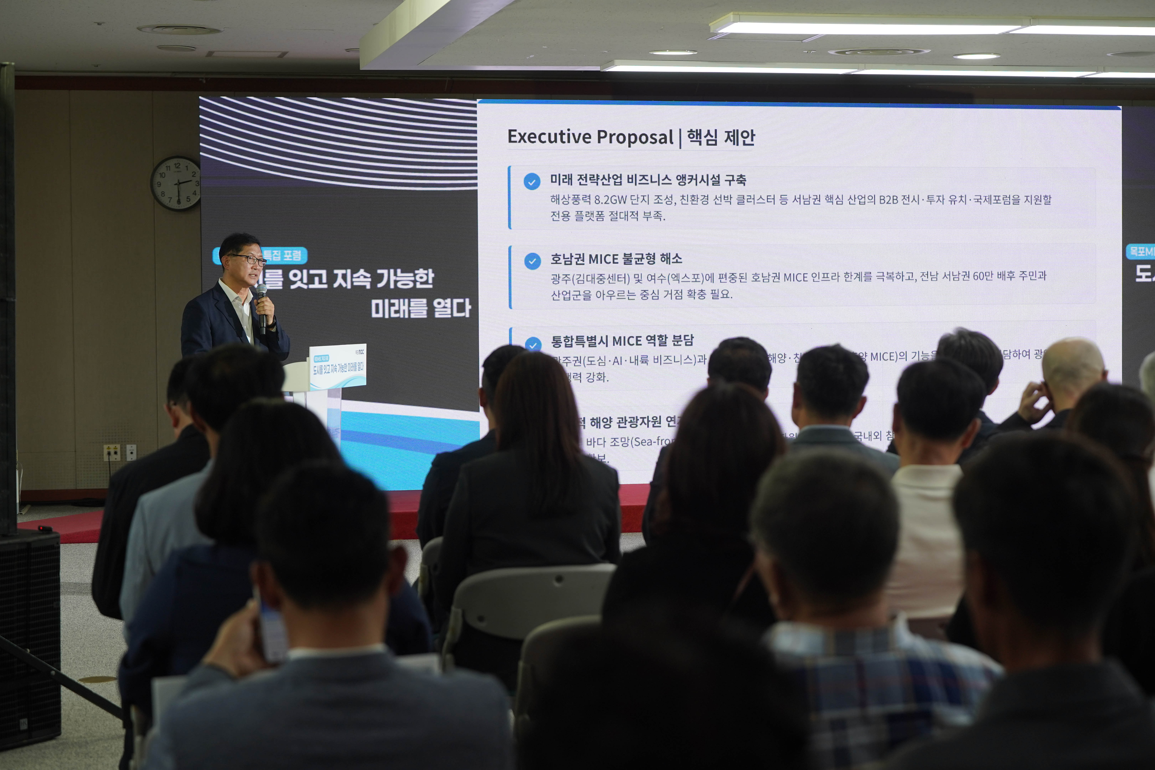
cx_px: 578
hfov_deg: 28.8
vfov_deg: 19.5
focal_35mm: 70
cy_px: 385
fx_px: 2246
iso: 500
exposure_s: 1/160
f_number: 4
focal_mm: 70
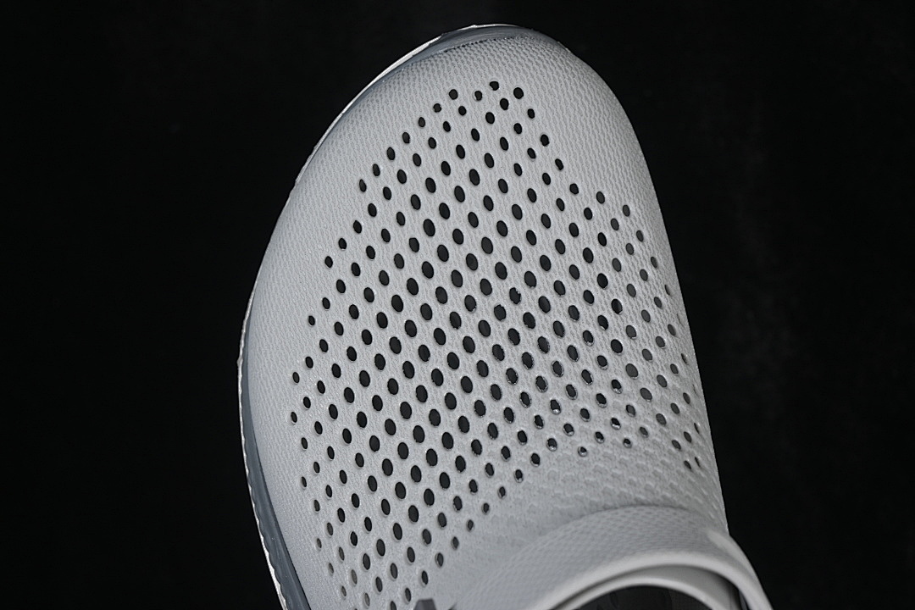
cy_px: 305
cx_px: 458
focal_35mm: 75
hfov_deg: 27.0
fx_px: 1906
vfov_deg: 18.2
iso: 160
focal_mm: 50
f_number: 7.1
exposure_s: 1/80
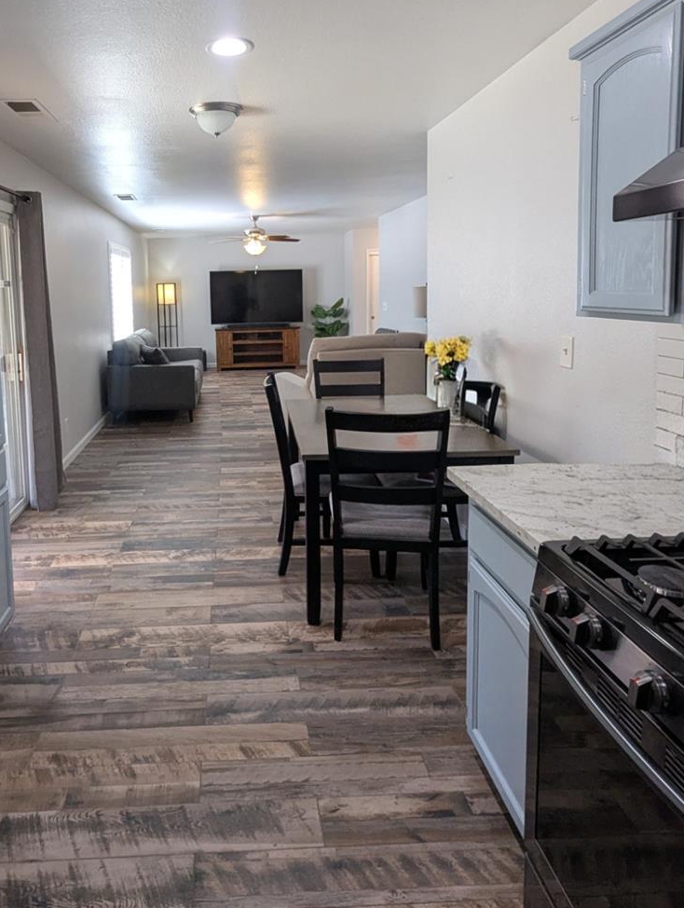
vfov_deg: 80.3
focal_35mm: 20
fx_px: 525
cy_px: 347
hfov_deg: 64.9
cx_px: 245
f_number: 2.2
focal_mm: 1.95
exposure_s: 1/120
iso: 148
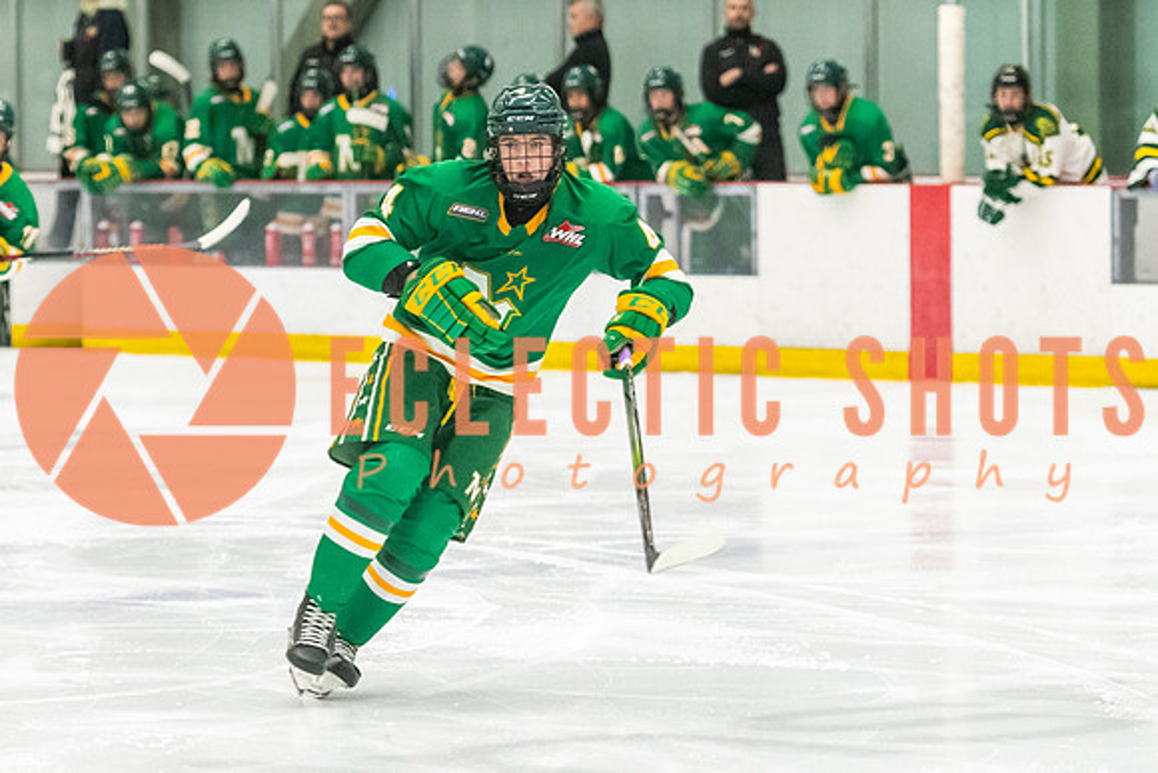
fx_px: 6626
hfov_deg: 10.0
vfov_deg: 6.7
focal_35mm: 206
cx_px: 373
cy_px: 460
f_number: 2.8
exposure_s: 1/800
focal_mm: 105
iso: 3200
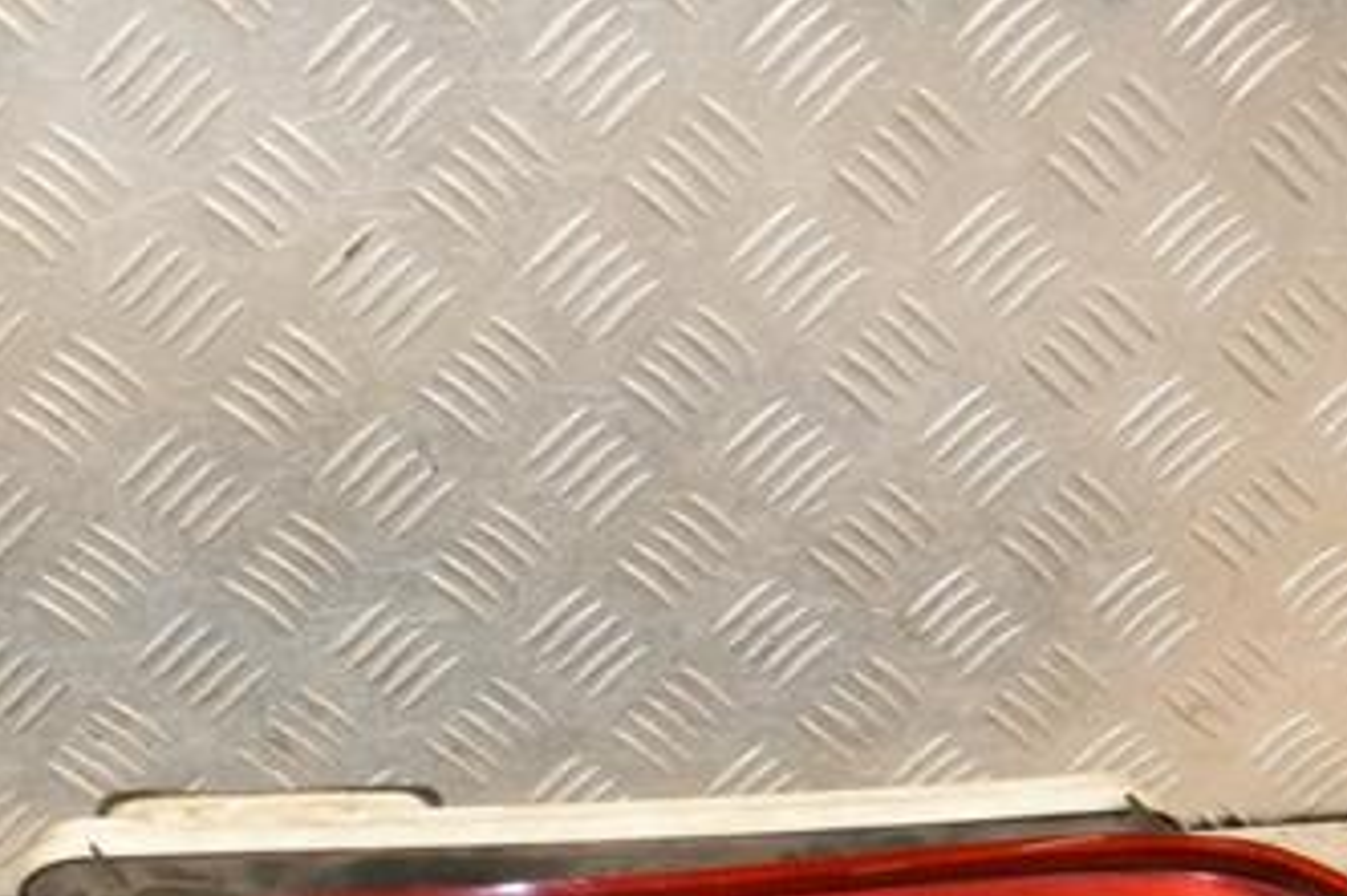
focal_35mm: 76
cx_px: 487
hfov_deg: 26.6
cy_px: 803
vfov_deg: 17.7
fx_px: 2842
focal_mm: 28
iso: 800
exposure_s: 1/200
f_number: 5
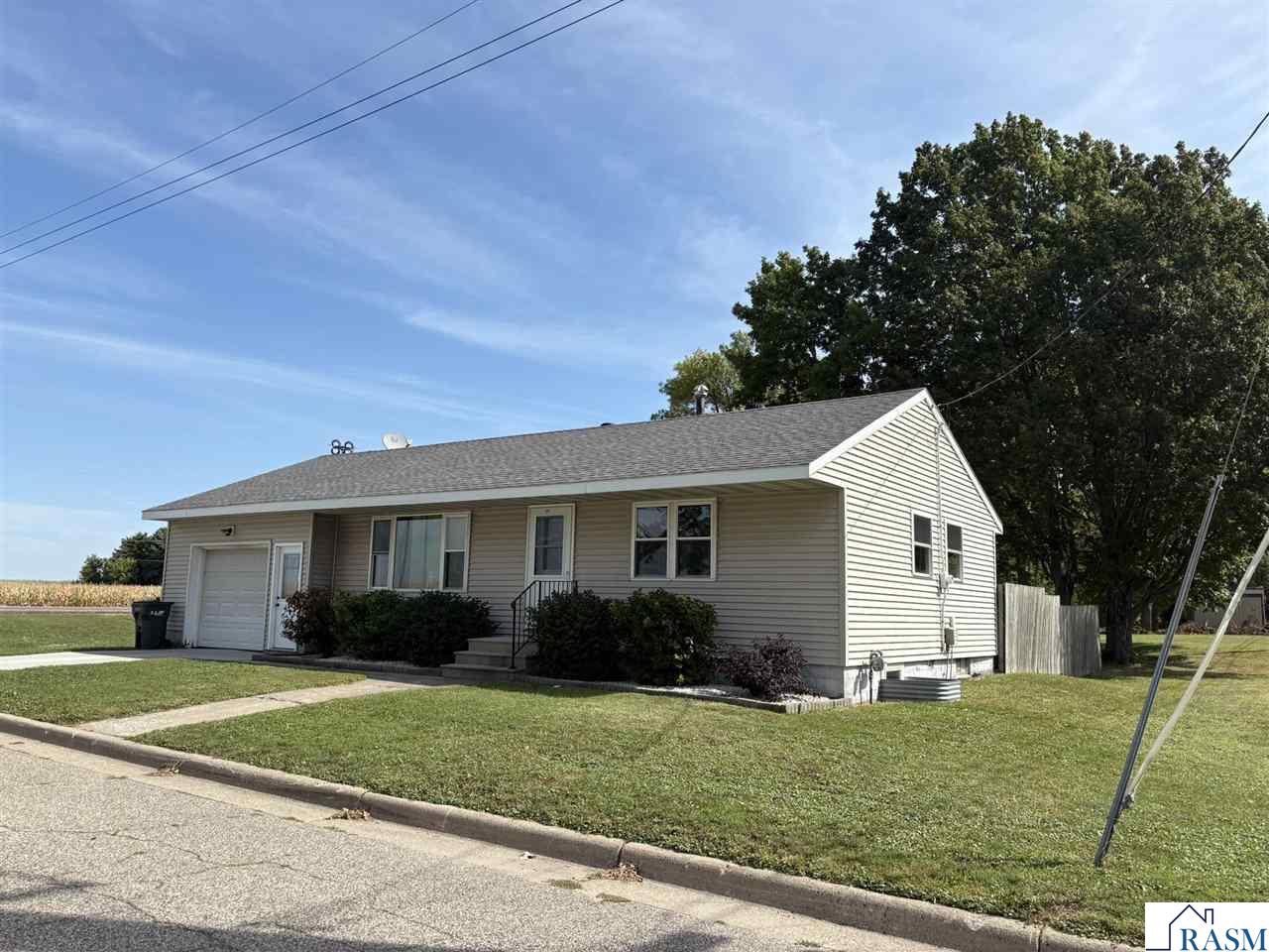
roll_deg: -1.4
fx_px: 953
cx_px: 634
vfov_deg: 53.1
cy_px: 476
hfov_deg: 67.3
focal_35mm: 26
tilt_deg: +8.6
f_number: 1.6
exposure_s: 1/2985
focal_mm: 5.96
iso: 50
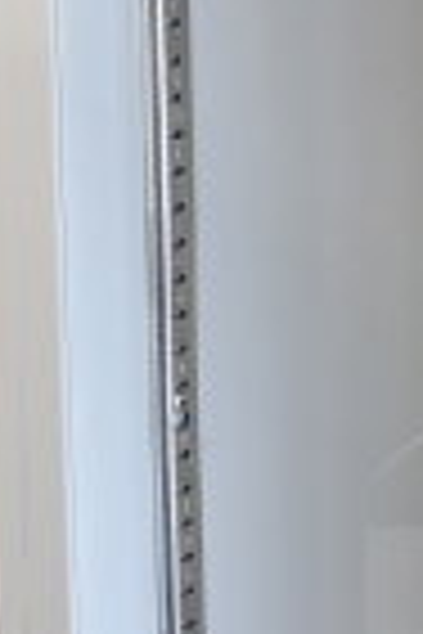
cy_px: 384
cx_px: 868
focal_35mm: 175
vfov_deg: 11.7
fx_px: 3084
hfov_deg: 7.5
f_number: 3.5
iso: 360
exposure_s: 1/30
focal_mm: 18
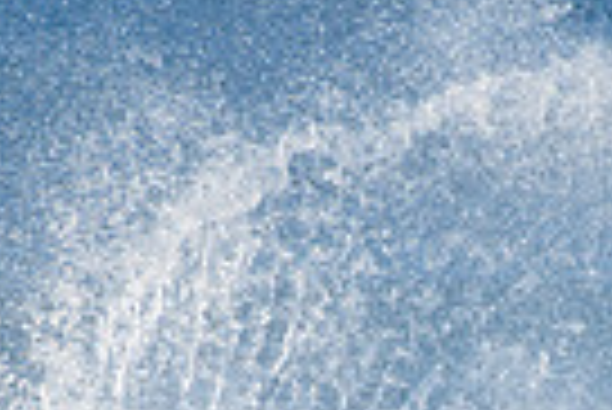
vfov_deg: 0.6
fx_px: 39073
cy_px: 637
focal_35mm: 2296
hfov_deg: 0.9
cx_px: 481
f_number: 5.6
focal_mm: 500
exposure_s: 1/2000
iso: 400
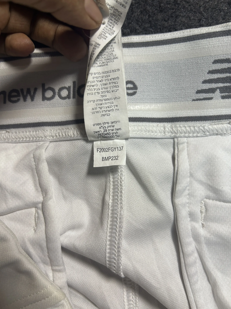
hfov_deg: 53.1
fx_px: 231
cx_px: 116
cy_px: 154
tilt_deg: -58.5
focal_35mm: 26
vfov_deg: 67.3
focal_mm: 5.7
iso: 64
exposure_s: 1/100
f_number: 1.5
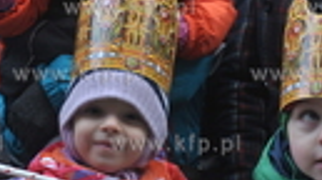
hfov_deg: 13.7
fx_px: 1329
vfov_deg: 7.7
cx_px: 25
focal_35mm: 156
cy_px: -28
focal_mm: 48
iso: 800
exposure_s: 1/160
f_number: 6.3
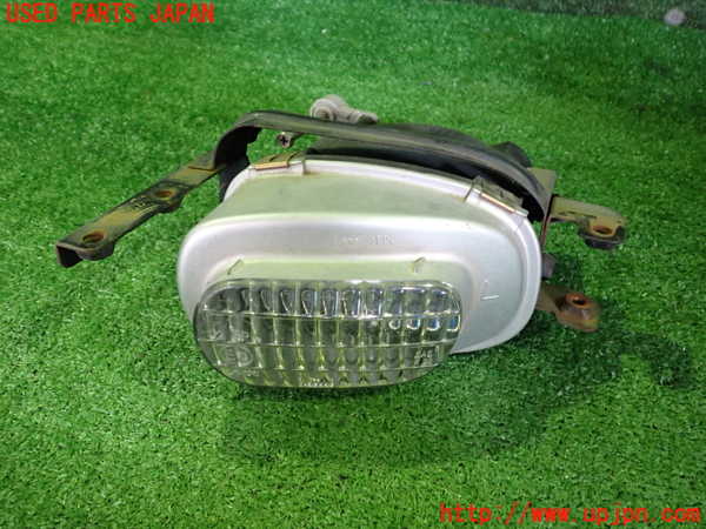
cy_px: 264
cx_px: 353
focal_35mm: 30
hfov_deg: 60.0
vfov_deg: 46.8
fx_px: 612
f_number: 2.3
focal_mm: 5.4
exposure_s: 1/30
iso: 640
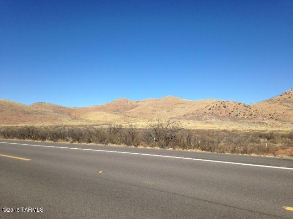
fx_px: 279
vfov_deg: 42.9
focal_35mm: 33
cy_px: 110
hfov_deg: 55.4
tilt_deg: +2.4
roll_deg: -1.2
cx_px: 146
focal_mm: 4.12
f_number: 2.4
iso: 50
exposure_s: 1/2169
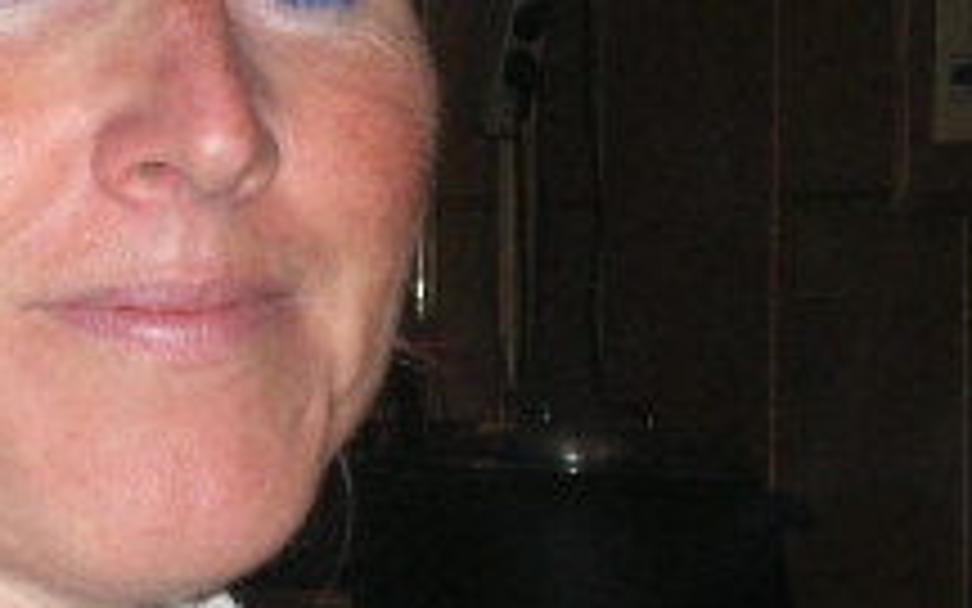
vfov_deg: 5.8
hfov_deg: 9.1
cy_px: 144
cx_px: -47
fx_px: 6040
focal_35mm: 228
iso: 195
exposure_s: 1/120
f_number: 5.1
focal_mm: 14.3
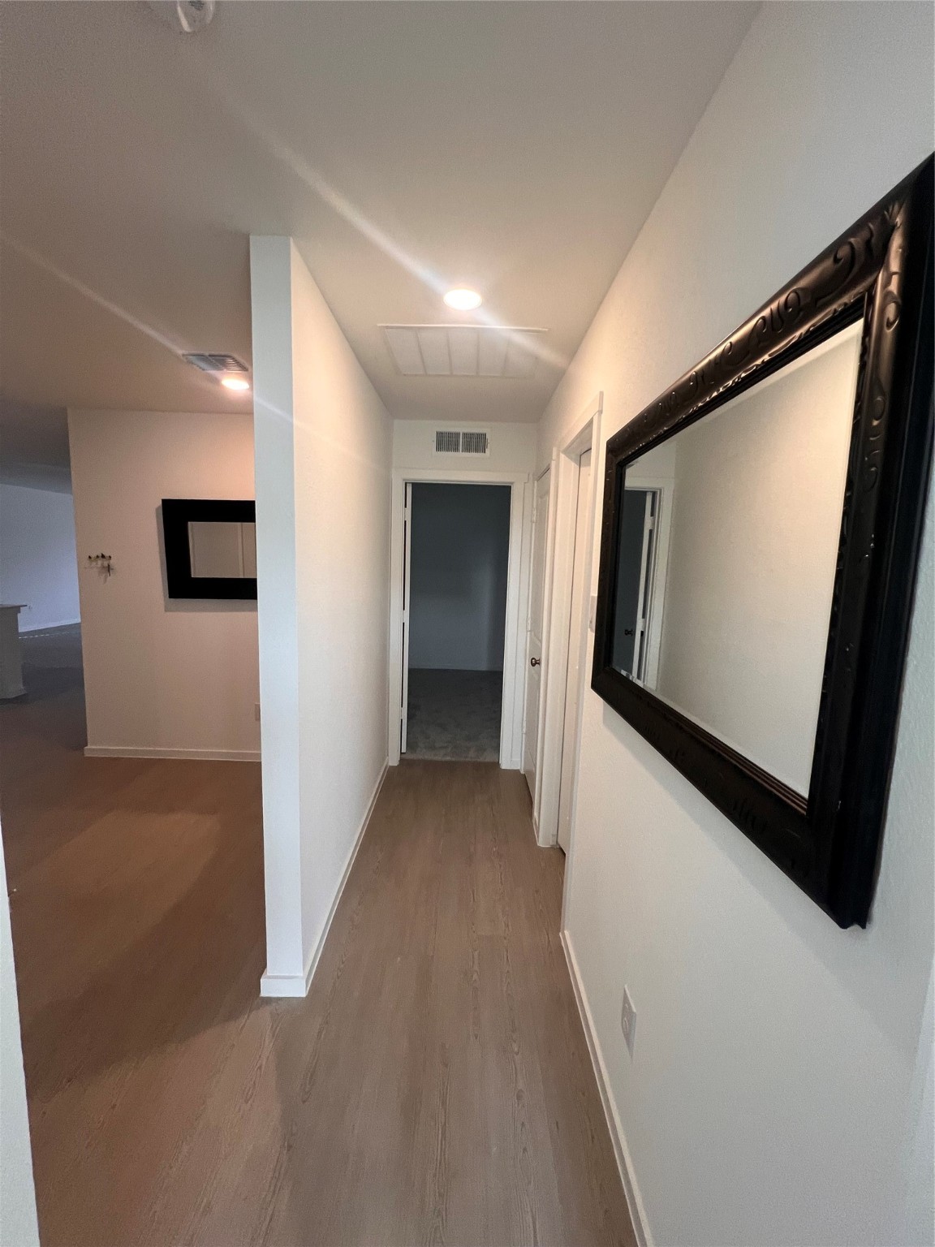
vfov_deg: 106.2
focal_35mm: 13
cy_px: 624
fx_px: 468
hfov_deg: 89.9
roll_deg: -1.1
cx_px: 468
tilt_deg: -6.4
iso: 200
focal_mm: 1.57
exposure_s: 1/120
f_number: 1.8
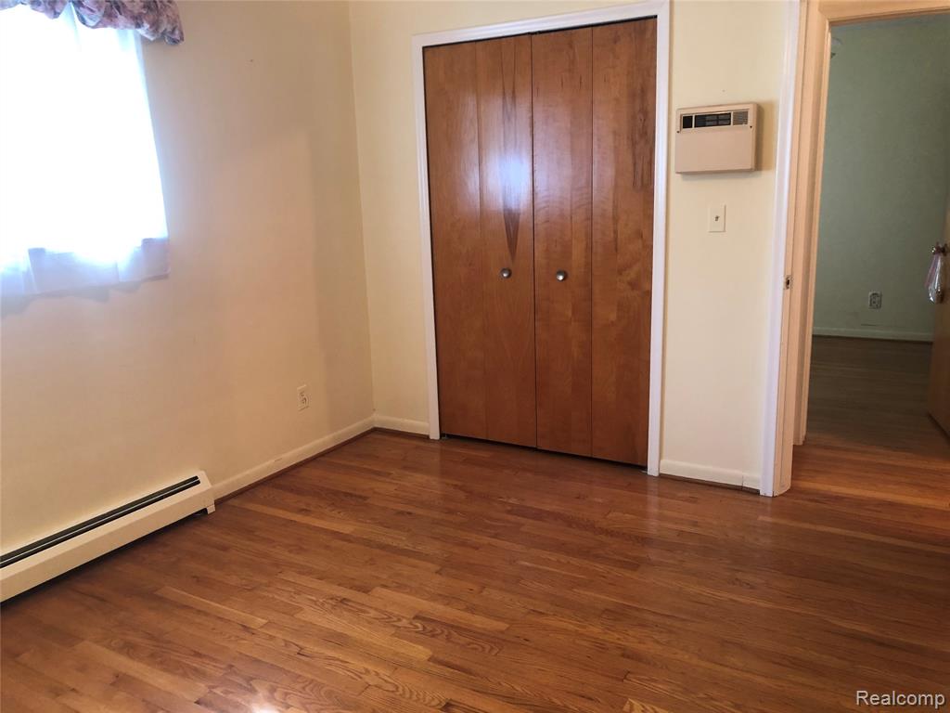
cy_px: 356
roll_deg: +1.7
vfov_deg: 49.7
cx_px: 475
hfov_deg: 63.4
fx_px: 768
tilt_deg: -12.3
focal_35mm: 28
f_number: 1.8
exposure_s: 1/15
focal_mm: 3.99
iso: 50
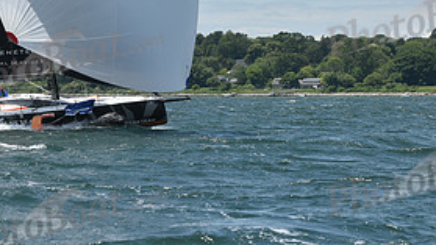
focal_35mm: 170
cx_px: 247
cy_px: -41
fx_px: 1966
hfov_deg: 12.7
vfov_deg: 7.1
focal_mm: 78
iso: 250
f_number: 7.1
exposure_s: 1/1250
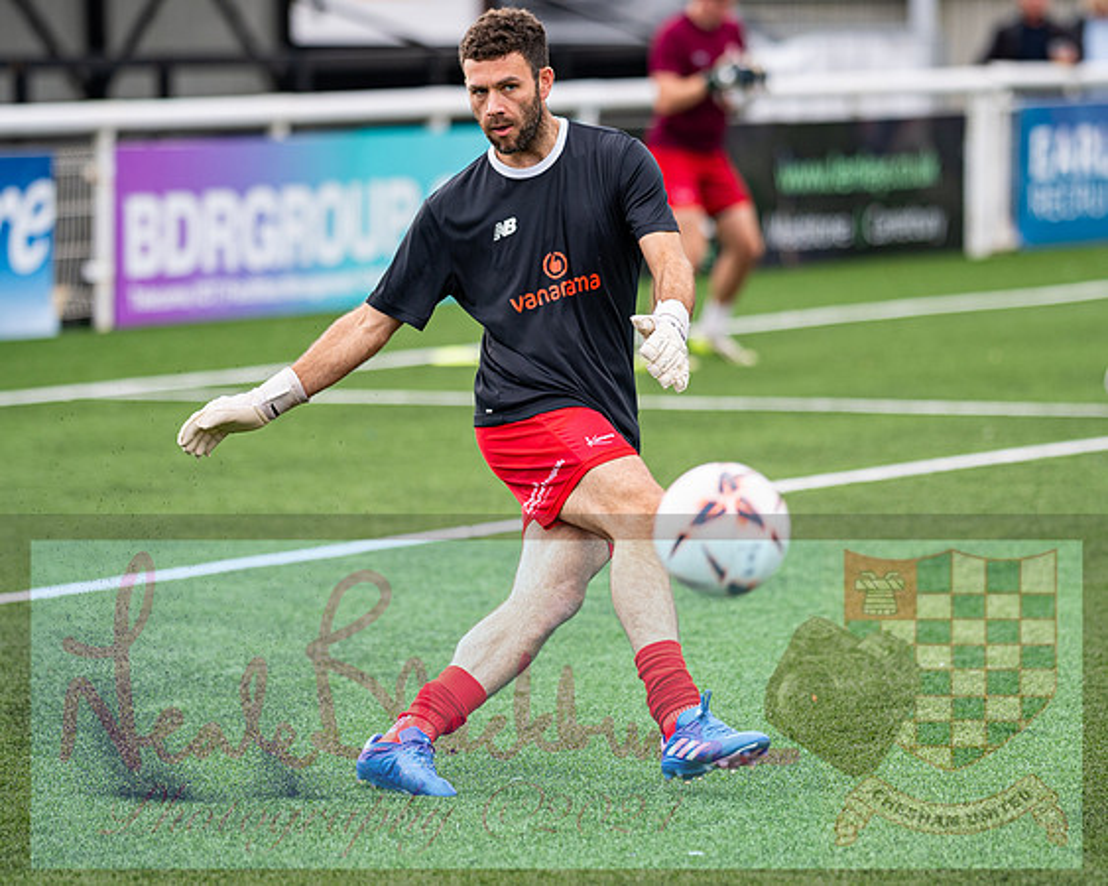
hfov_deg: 8.5
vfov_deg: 6.8
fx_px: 7457
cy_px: 443
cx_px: 554
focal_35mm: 227
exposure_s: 1/1600
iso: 200
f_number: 2
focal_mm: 135
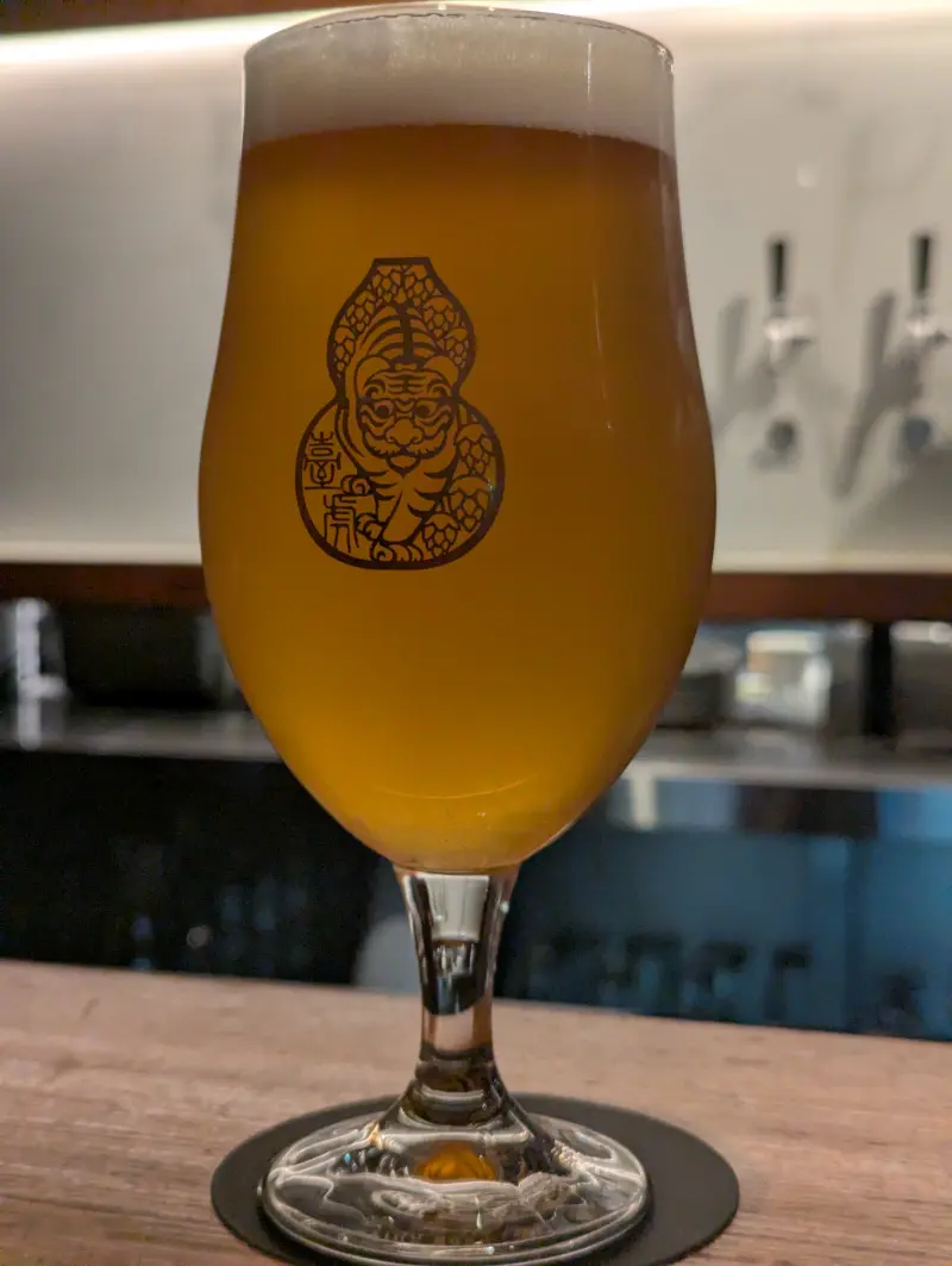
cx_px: 476
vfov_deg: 39.6
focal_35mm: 48
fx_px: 1756
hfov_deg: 30.3
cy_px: 633
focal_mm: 6.81
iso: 428
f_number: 1.85
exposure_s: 1/168
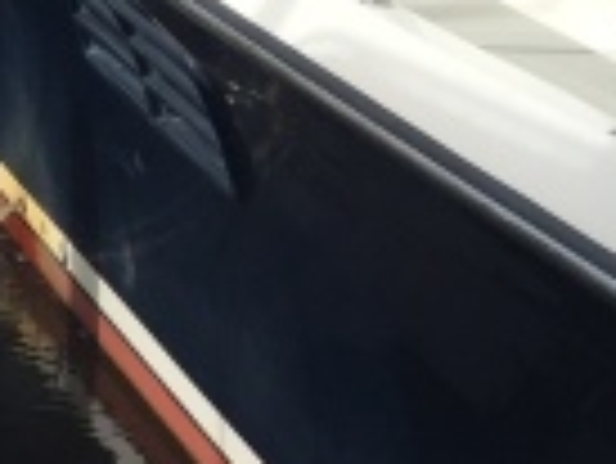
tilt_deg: -9.6
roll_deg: -0.3
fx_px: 3010
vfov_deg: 8.6
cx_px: -1160
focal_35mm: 169
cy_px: -234
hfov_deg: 9.5
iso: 32
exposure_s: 1/2198
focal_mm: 4.15
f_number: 2.2
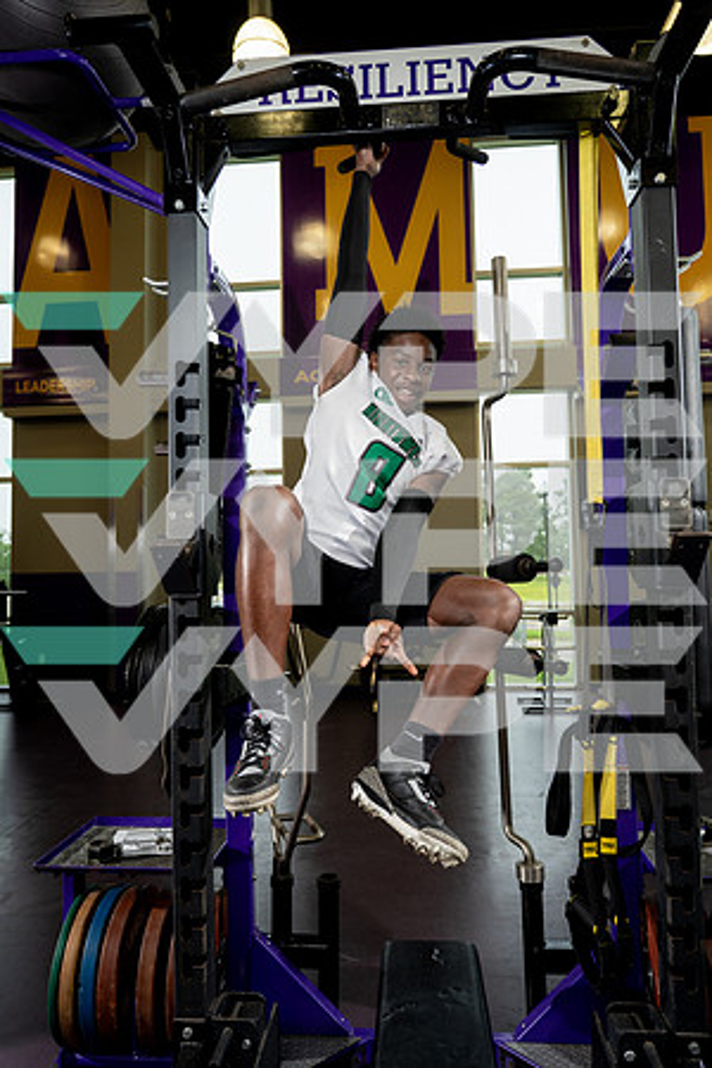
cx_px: 356
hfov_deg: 51.3
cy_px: 534
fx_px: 742
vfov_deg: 71.5
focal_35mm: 25
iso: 640
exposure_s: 1/250
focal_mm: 25
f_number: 4
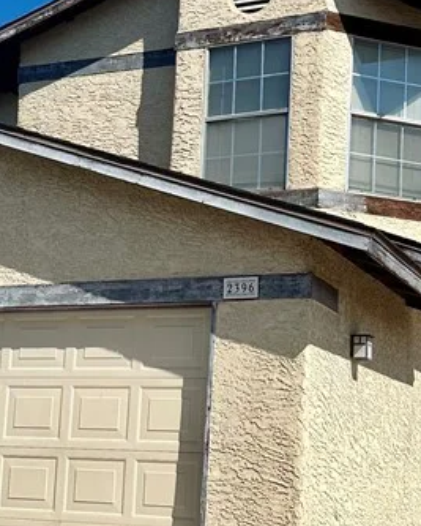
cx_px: 200
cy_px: 284
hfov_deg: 21.3
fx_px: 1120
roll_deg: -3.1
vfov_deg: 26.4
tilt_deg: +11.5
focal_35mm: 72
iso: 80
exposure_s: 1/9709
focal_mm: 6.86
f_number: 1.78
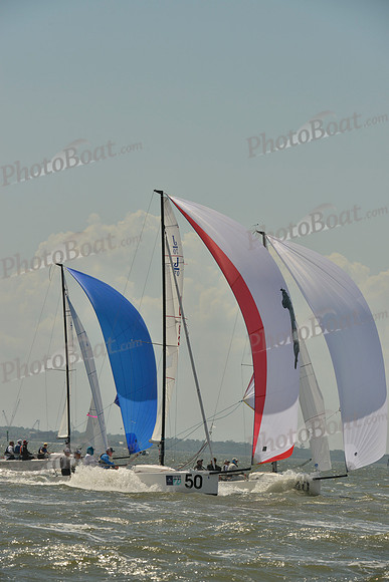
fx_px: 3239
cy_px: 291
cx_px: 194
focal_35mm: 200
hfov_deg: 6.9
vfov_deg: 10.3
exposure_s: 1/1600
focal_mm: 200
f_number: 10
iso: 280
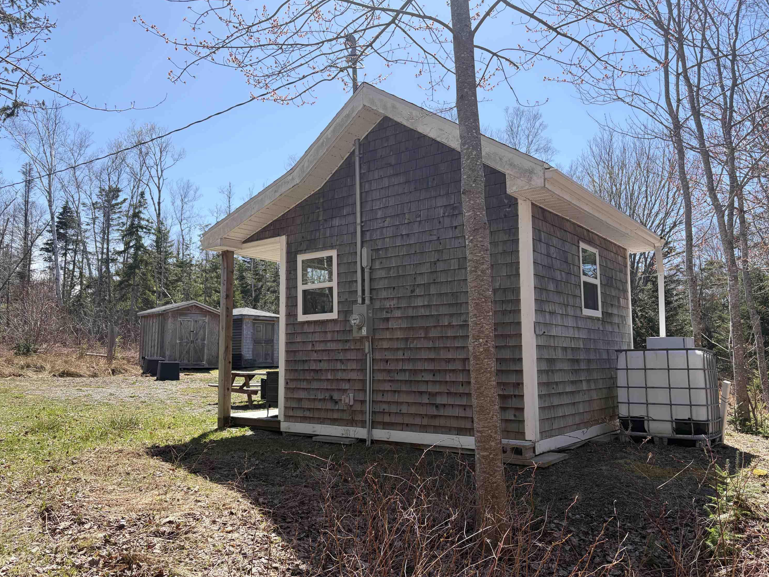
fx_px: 600
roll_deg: +0.7
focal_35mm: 27
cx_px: 385
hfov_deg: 65.3
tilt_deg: +5.7
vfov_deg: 51.4
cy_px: 293
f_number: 1.6
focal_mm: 5.96
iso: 50
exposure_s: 1/1848
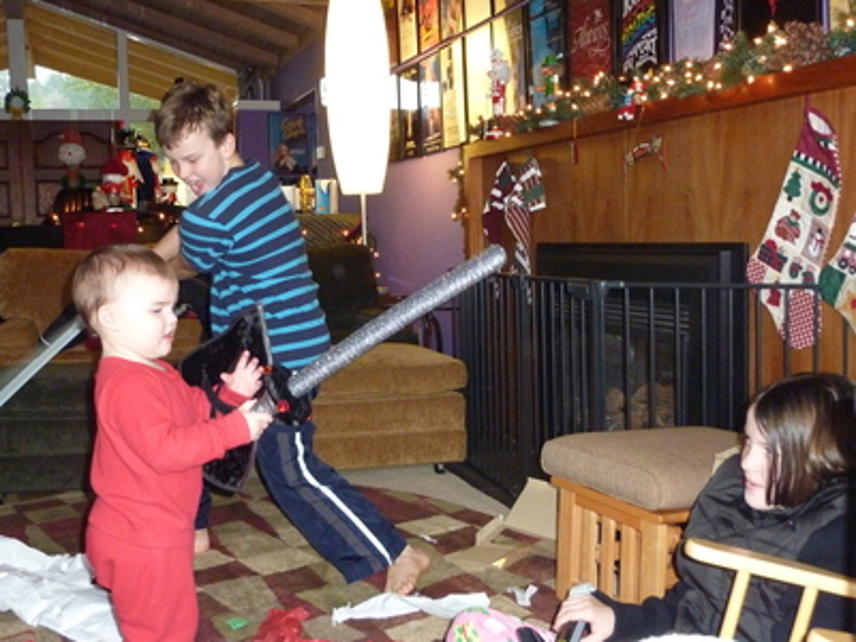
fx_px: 989
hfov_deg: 46.8
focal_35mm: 40
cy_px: 321
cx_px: 428
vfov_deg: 36.0
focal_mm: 6.5
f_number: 3.6
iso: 640
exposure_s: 1/30
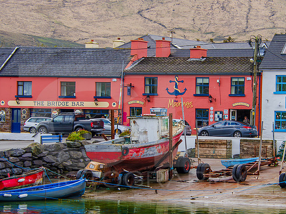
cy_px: 119
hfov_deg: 11.6
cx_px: 198
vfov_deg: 8.7
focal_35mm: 170
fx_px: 1404
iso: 320
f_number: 8
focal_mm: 72
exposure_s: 1/200
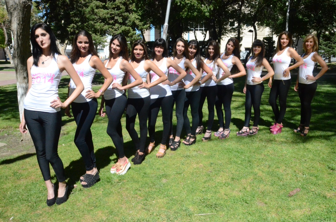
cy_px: 111
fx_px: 279
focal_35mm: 30
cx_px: 168
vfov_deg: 43.4
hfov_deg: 62.0
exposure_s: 1/1600
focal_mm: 20
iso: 5000
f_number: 20
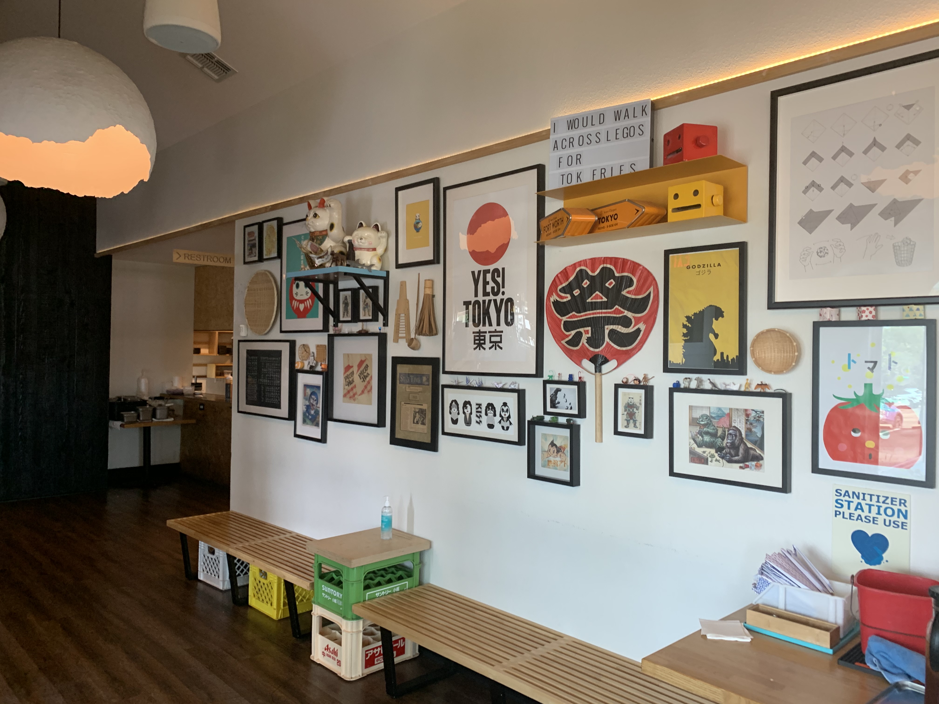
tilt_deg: +2.4
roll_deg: -2.3
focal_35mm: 26
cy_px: 352
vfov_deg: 53.1
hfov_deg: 67.3
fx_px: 705
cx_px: 470
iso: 100
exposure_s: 1/60
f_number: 1.8
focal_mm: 4.25
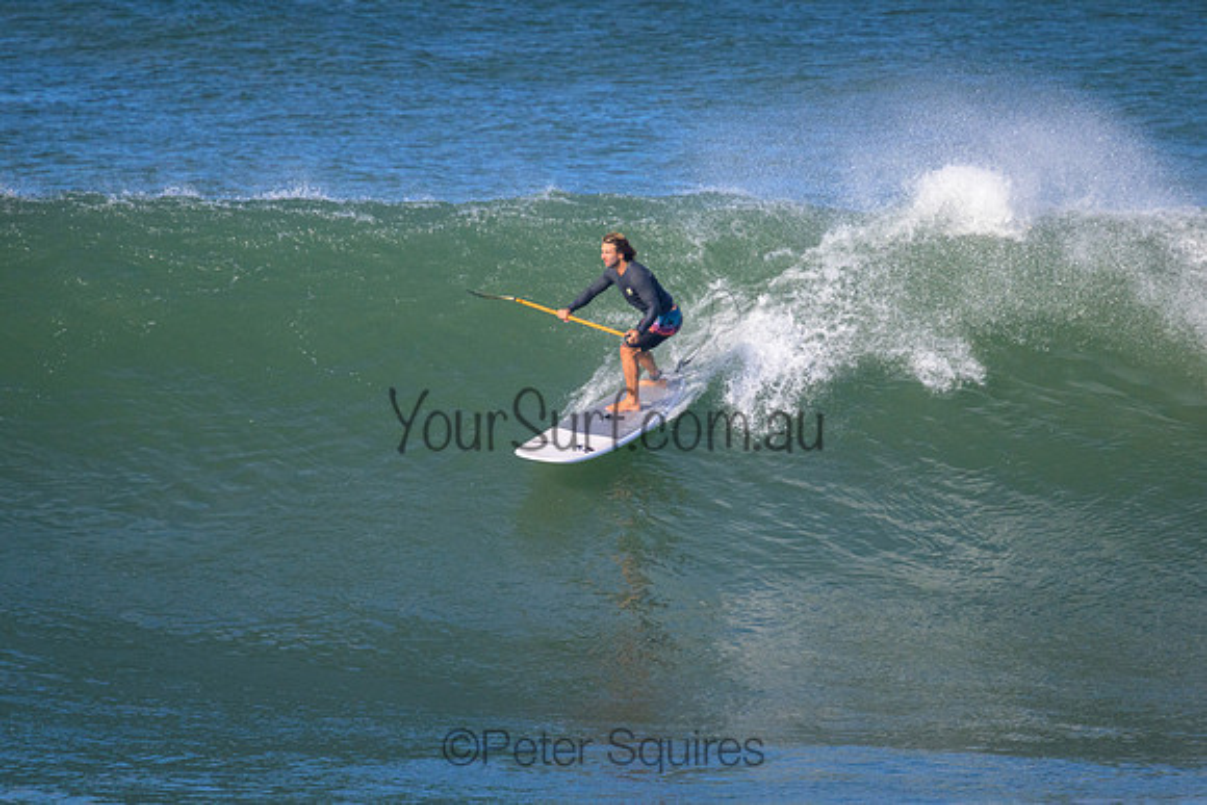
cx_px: 612
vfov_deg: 1.4
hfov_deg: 2.1
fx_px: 32181
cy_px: 377
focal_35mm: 960
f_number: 11
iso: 1250
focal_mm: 800
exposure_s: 1/2000
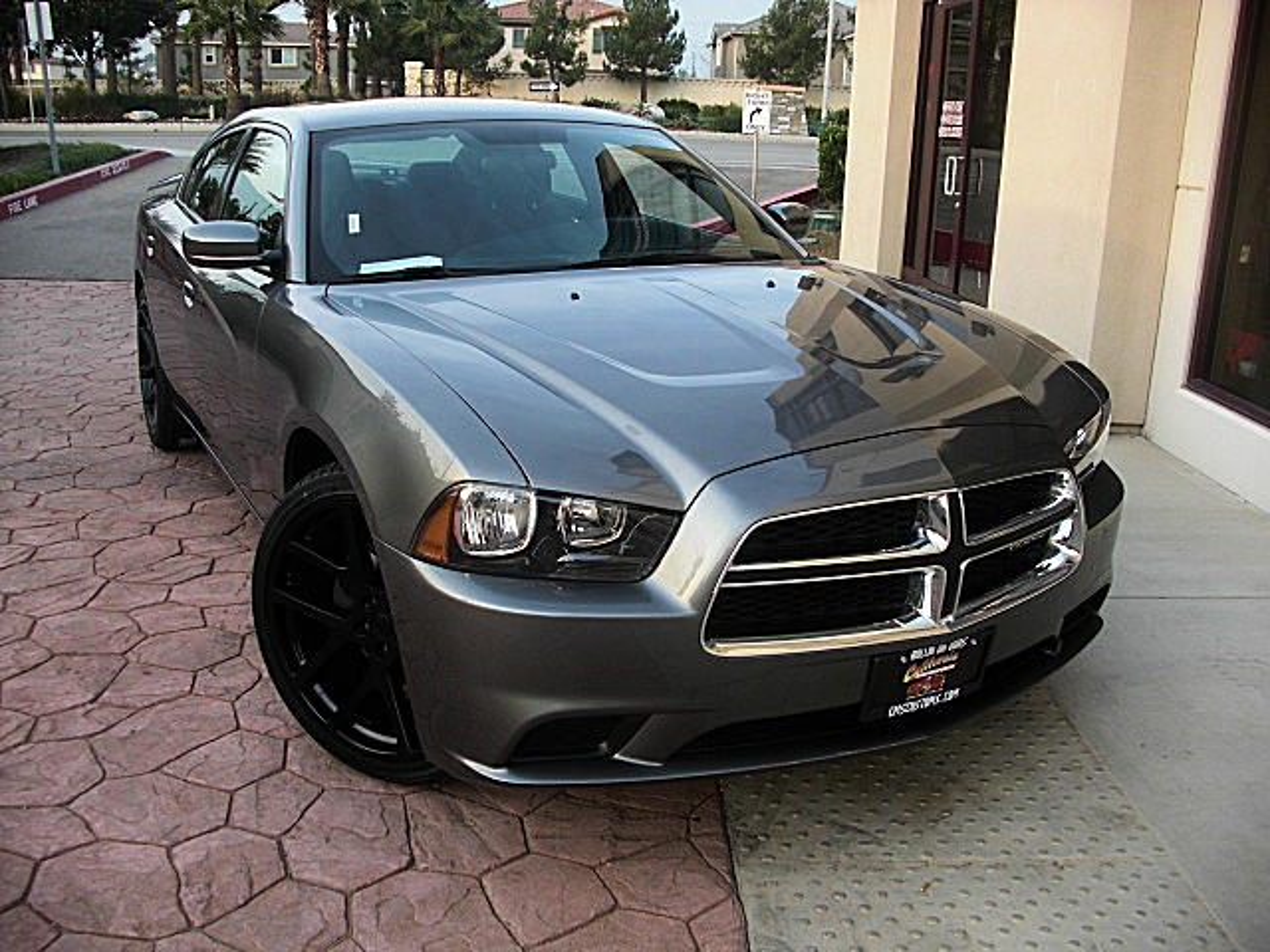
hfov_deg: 51.4
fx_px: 1321
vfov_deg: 39.7
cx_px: 635
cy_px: 476
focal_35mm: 36
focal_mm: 6.3
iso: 50
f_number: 2.8
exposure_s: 1/100
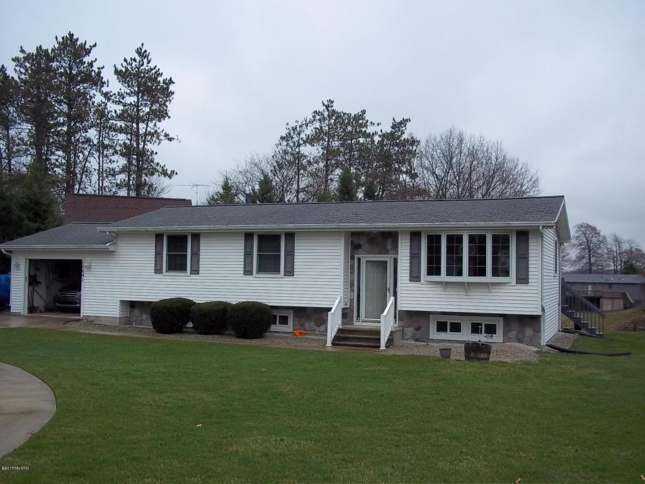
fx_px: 671
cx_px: 322
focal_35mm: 36
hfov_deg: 51.4
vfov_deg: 39.7
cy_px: 242
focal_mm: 6.5
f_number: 3.1
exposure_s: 1/400
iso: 80
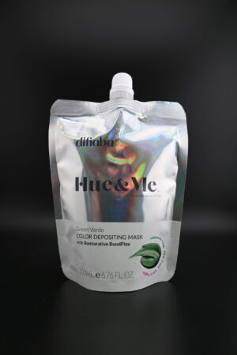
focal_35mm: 32
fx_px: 318
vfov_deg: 58.3
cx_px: 118
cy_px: 178
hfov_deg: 40.8
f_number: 4
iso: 125
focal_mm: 21.5
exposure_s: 1/30
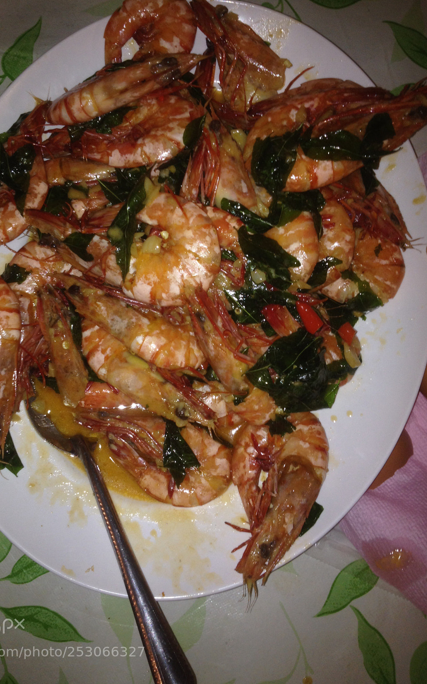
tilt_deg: -78.9
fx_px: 708
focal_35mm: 38
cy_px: 336
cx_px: 178
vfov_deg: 51.5
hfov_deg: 33.5
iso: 50
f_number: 2.4
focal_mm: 4.28
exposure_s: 1/31
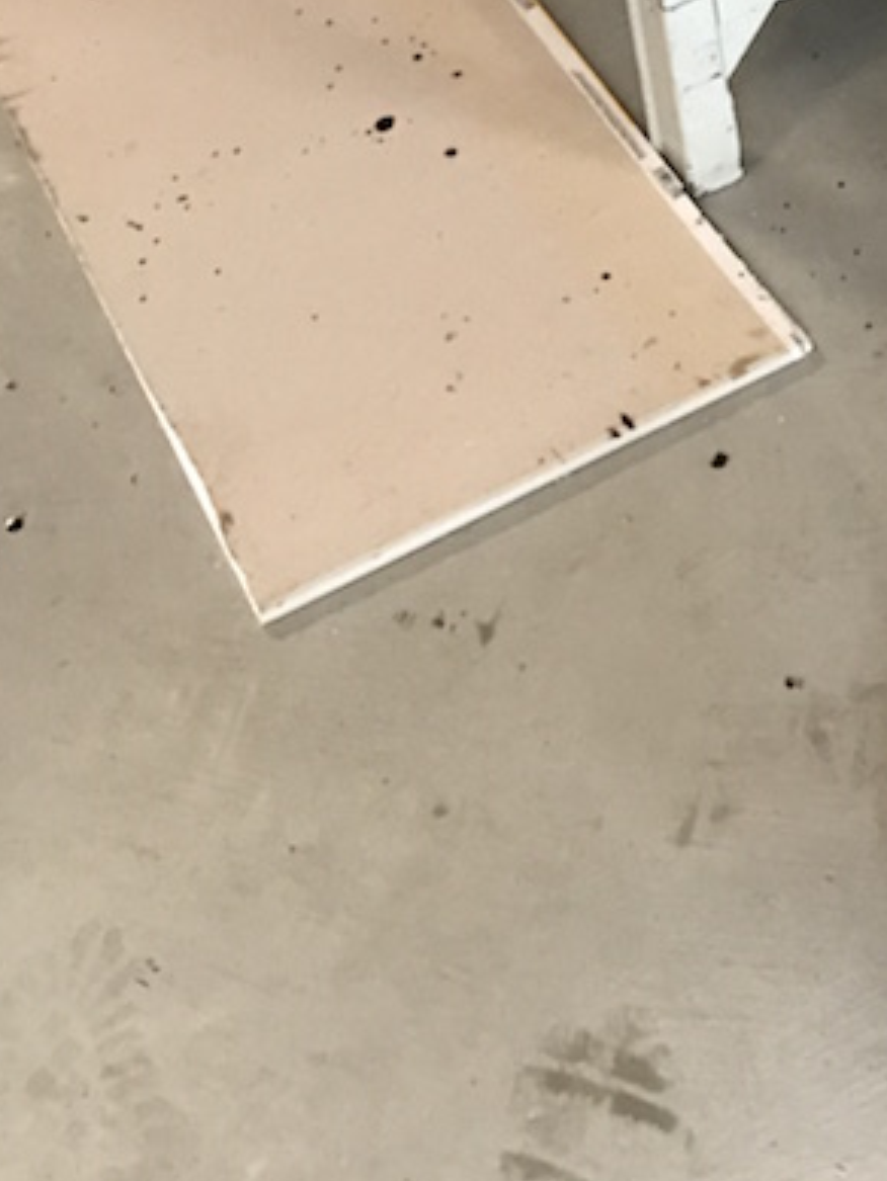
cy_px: 49
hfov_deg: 19.7
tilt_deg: -40.8
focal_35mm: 72
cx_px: 948
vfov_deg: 25.9
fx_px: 2459
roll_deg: +4.4
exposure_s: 1/15
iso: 80
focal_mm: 3.99
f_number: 1.8
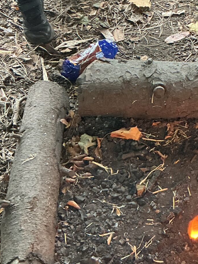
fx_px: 618
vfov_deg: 23.8
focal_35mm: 81
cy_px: 60
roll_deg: +0.0
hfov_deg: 17.3
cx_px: 243
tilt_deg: -38.8
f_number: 1.8
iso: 200
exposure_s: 1/50
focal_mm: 3
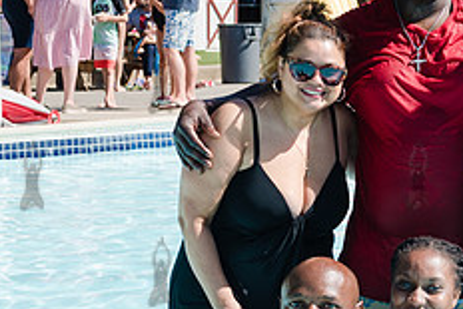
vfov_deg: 11.5
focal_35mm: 119
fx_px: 1531
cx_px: 415
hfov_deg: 17.0
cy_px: 192
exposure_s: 1/1250
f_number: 4.5
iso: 200
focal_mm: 36
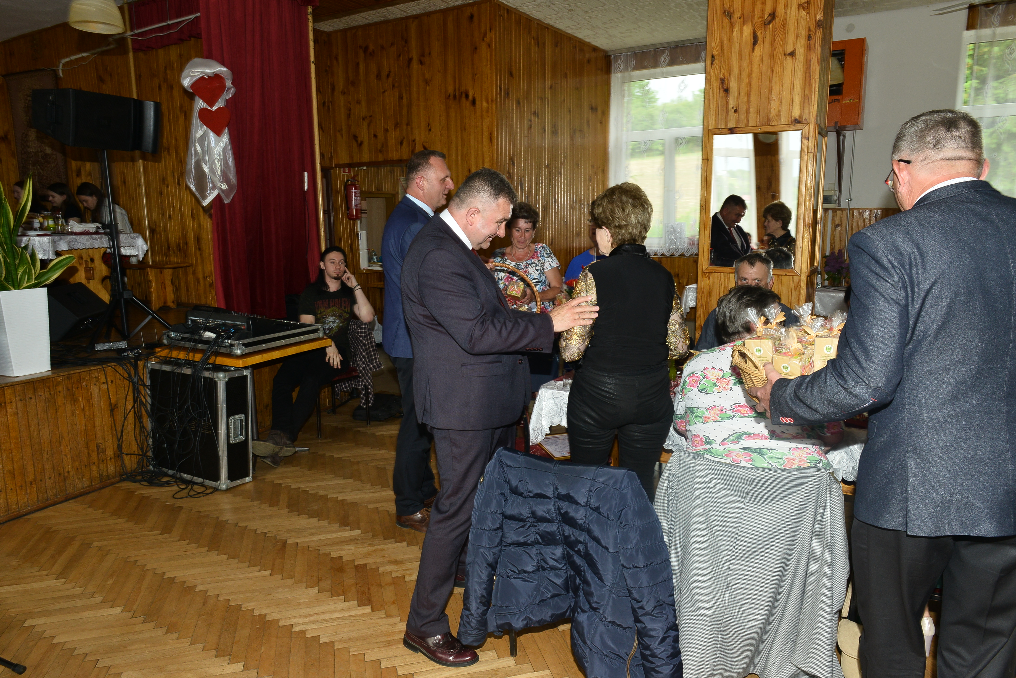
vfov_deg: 53.2
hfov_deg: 73.7
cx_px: 508
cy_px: 339
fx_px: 678
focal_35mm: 24
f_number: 11
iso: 800
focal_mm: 24
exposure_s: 1/50
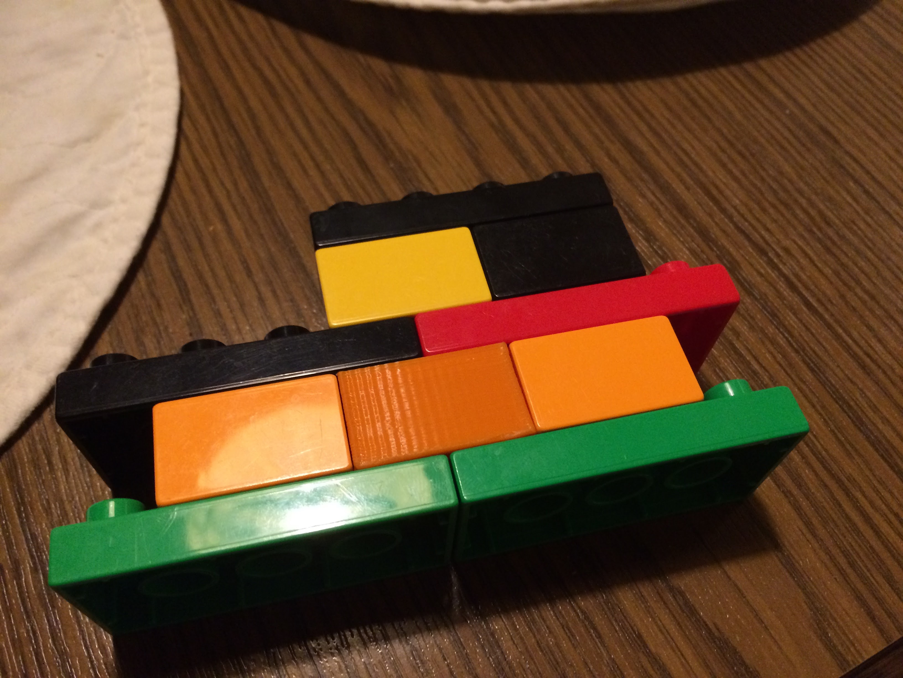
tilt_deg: -59.0
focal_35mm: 29
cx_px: 452
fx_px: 756
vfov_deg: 48.2
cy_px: 339
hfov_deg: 61.7
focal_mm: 4.15
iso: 320
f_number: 2.2
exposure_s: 1/33
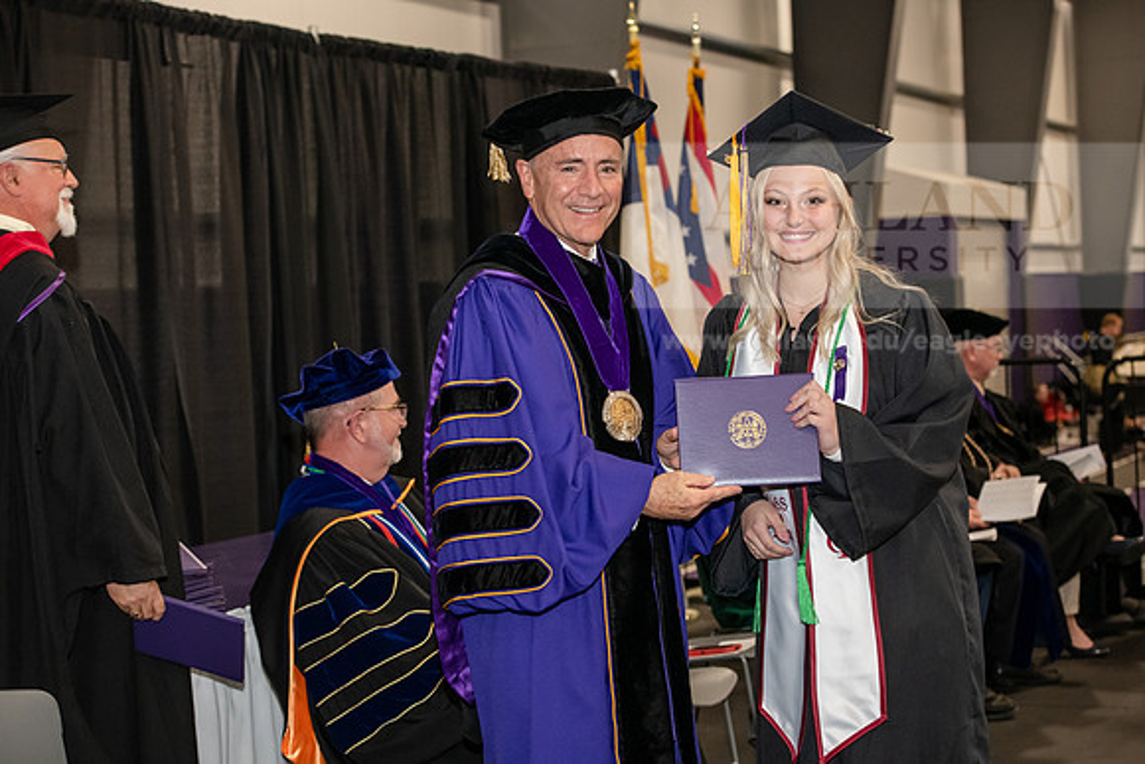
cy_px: 382
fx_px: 2227
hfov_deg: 28.8
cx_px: 572
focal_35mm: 70
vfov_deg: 19.5
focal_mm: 70
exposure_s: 1/200
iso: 2500
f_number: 5
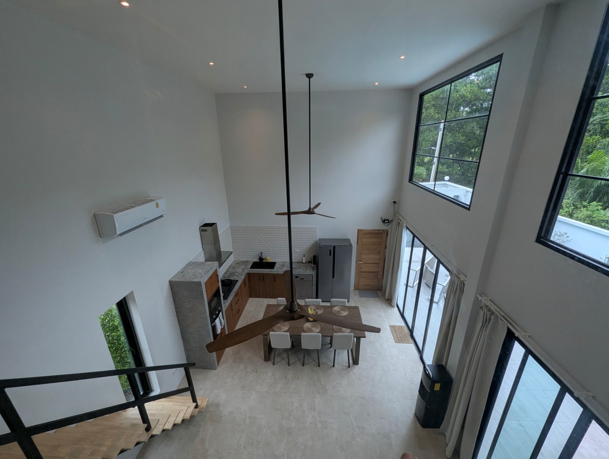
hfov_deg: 106.1
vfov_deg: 90.1
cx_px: 304
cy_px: 230
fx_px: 229
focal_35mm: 13
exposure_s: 1/100
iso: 45
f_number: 2.2
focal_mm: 1.95
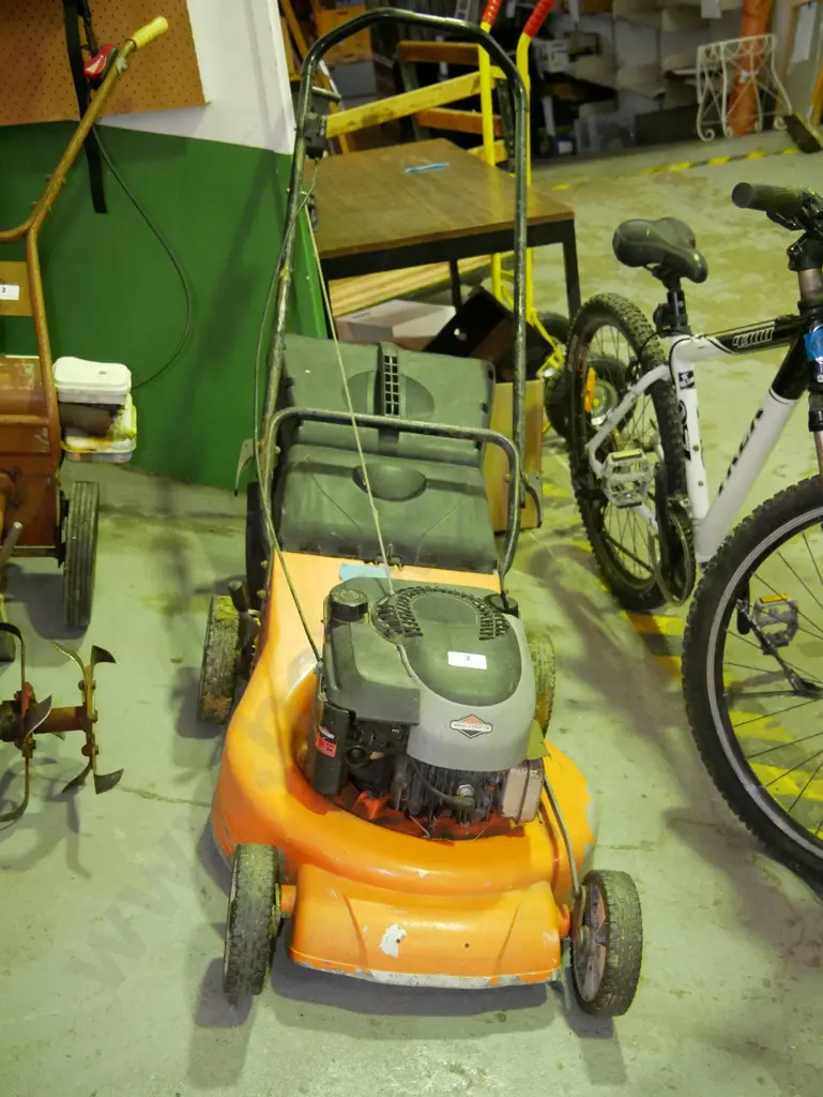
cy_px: 548
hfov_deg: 31.5
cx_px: 412
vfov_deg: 41.2
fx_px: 1457
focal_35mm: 46
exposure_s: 1/80
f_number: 4.3
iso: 3200
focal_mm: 23
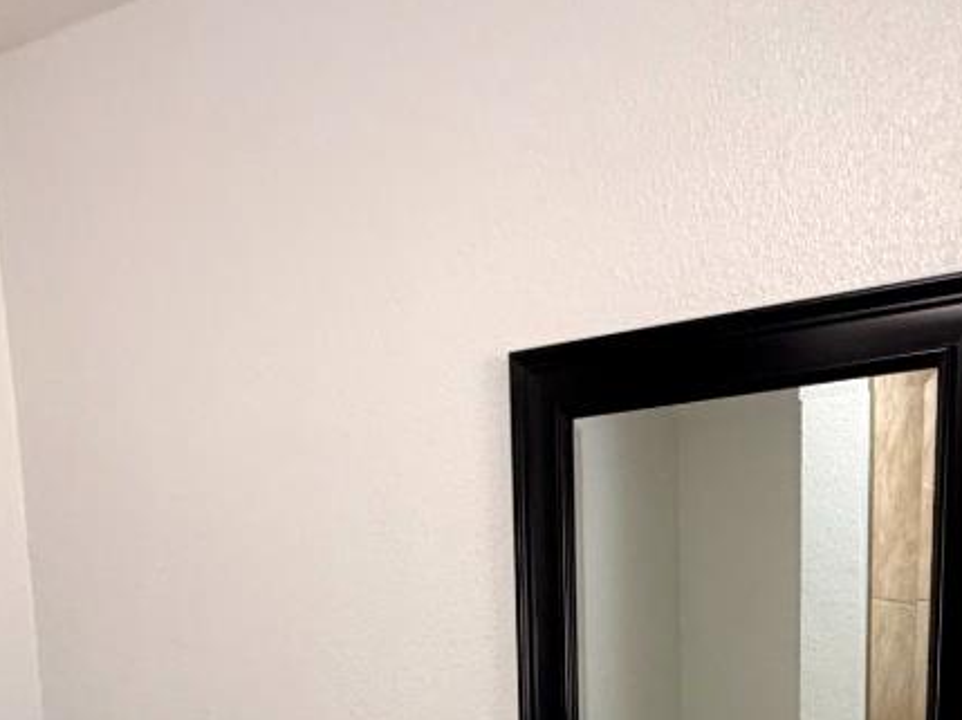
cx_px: 668
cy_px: 999
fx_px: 1361
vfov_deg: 24.7
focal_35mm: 49
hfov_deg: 38.3
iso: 320
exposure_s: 1/120
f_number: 2.2
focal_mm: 2.22
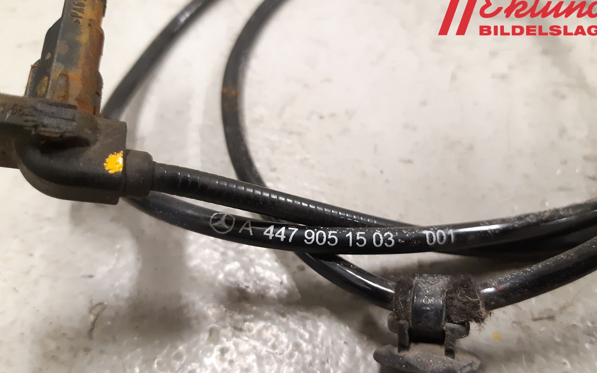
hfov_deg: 64.6
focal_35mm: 29
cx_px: 312
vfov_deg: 43.0
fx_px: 472
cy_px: 219
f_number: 1.7
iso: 250
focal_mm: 3.93
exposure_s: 1/33
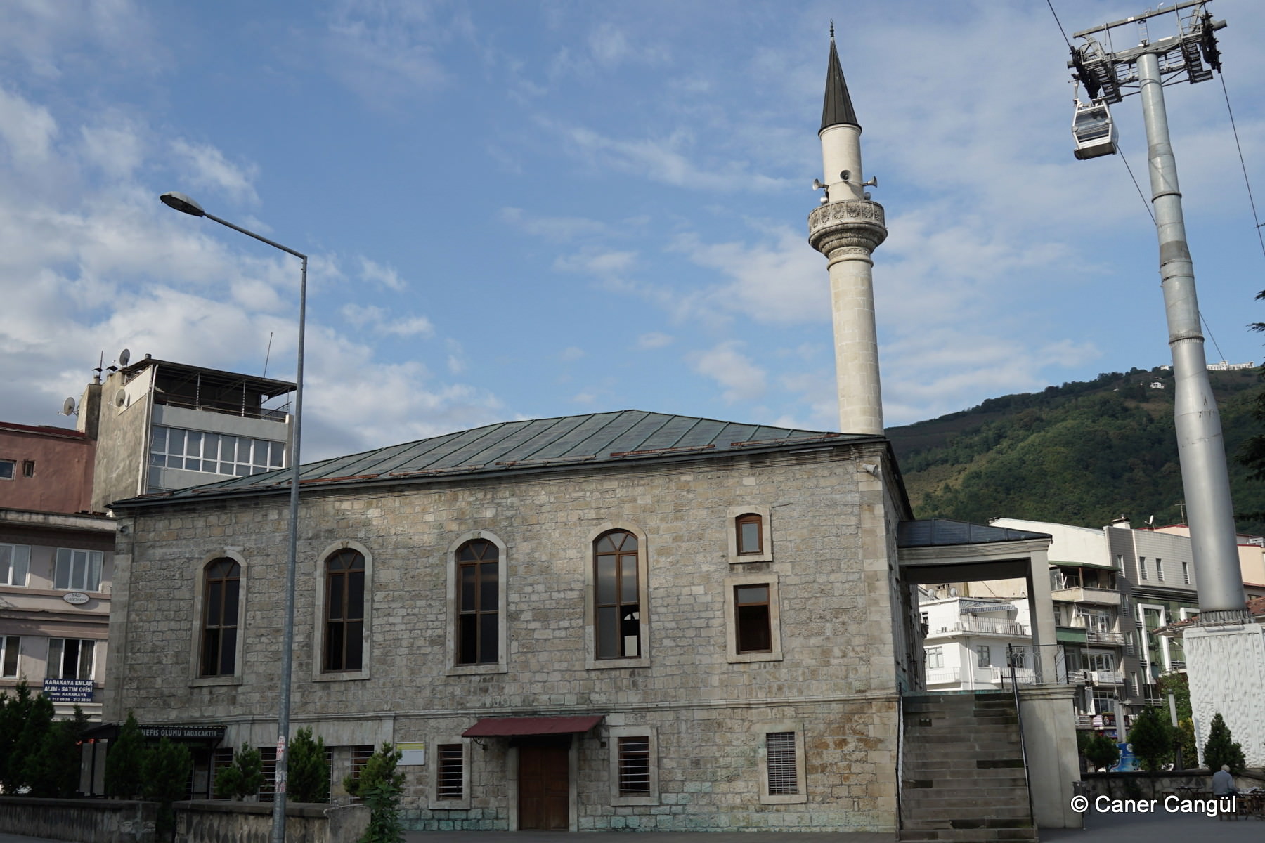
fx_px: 1265
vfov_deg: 36.9
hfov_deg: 53.1
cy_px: 422
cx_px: 632
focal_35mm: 36
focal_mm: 24
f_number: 7.1
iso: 125
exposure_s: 1/500
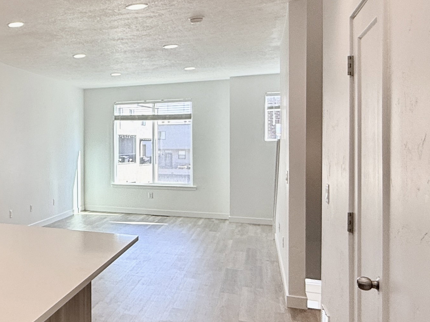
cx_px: -104
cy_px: 151
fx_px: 522
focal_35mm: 42
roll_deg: +0.3
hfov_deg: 34.4
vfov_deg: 34.3
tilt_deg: +0.5
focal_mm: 2.22
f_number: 2.2
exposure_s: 1/118
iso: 64
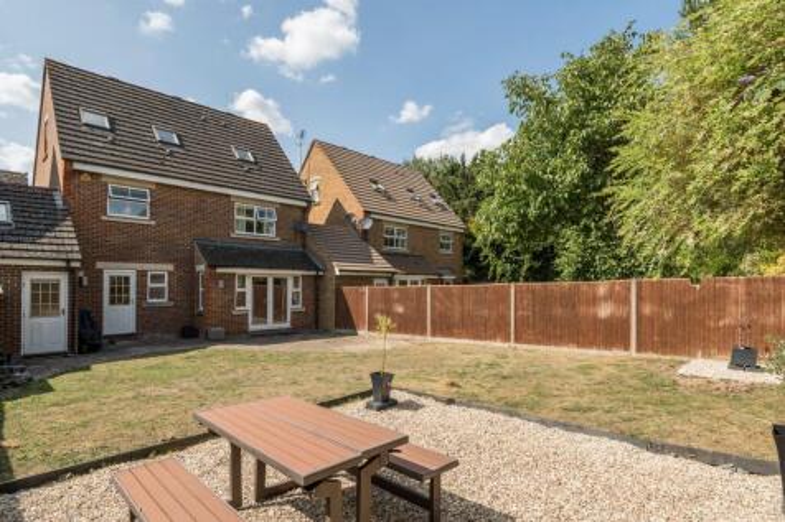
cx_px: 392
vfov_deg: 67.3
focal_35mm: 18
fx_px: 392
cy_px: 261
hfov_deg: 90.0
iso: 400
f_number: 8
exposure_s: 1/500
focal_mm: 12
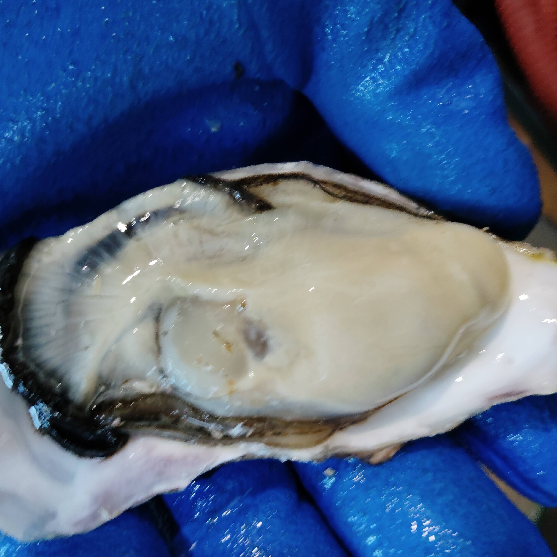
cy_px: 275
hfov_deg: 47.2
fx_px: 637
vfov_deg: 47.2
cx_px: 265
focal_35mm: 35
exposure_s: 1/33.3
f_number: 1.8
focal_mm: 4.25
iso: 260
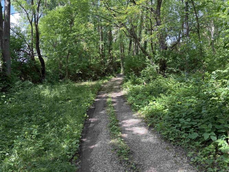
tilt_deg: -5.0
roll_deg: +3.7
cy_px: 86
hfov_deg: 67.3
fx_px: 172
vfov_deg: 53.0
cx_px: 114
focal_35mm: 26
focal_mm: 5.96
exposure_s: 1/258
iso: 50
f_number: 1.6
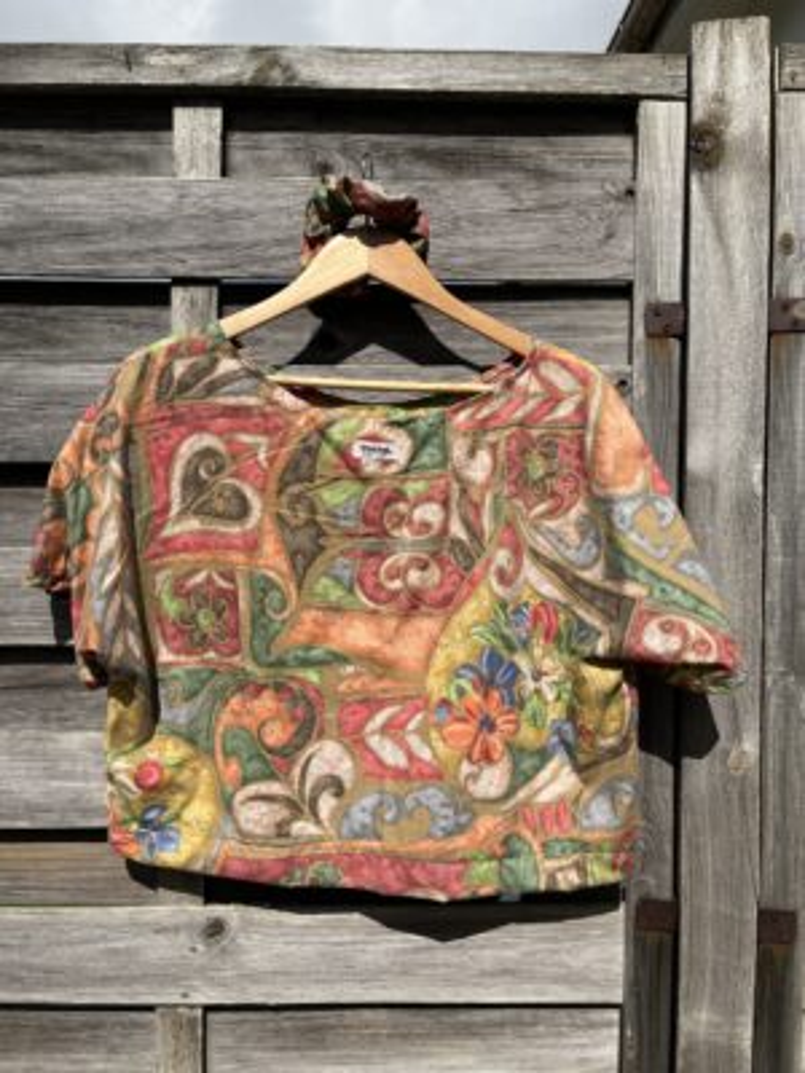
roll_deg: -1.1
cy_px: 536
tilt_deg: -1.4
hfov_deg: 53.1
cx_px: 402
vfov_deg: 67.3
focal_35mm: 26
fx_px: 806
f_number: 1.6
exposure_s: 1/6173
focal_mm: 5.1
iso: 50
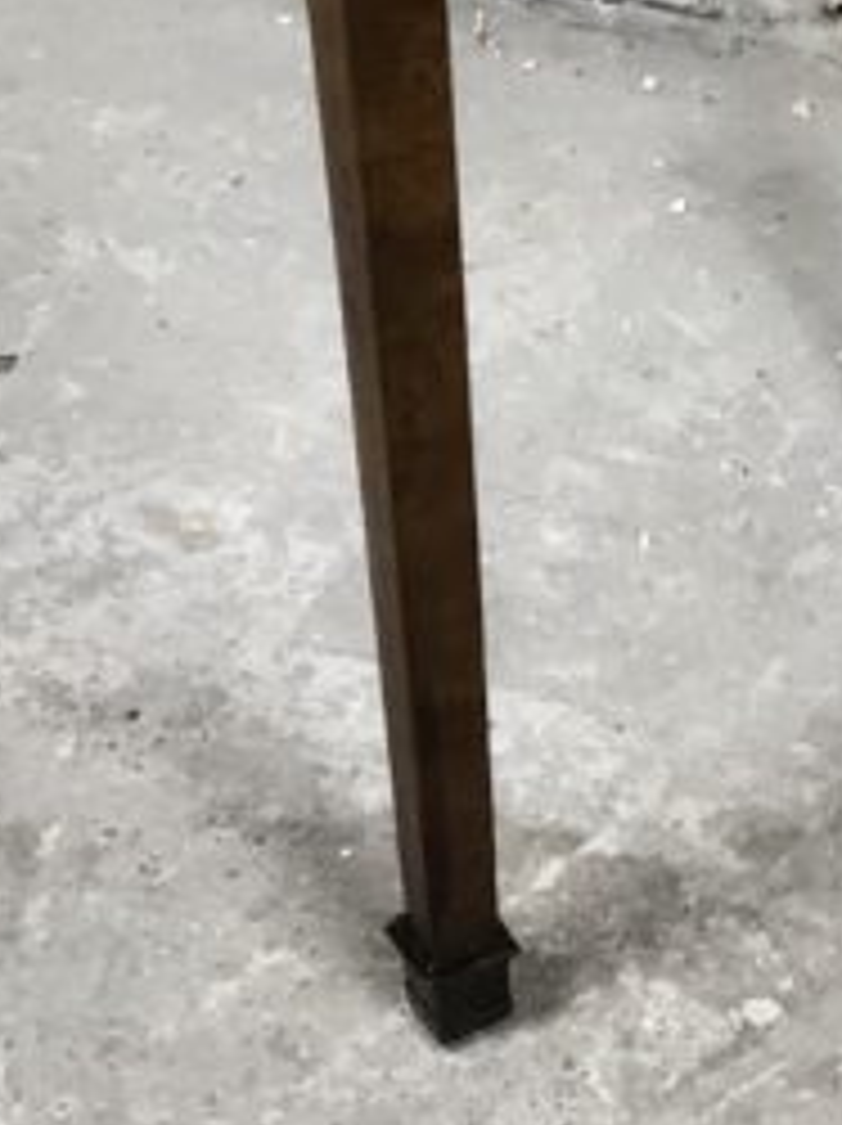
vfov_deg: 9.1
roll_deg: +2.7
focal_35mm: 213
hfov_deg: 6.8
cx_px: 1369
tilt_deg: -27.9
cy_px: -518
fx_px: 6920
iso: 125
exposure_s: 1/25
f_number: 2.4
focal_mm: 6
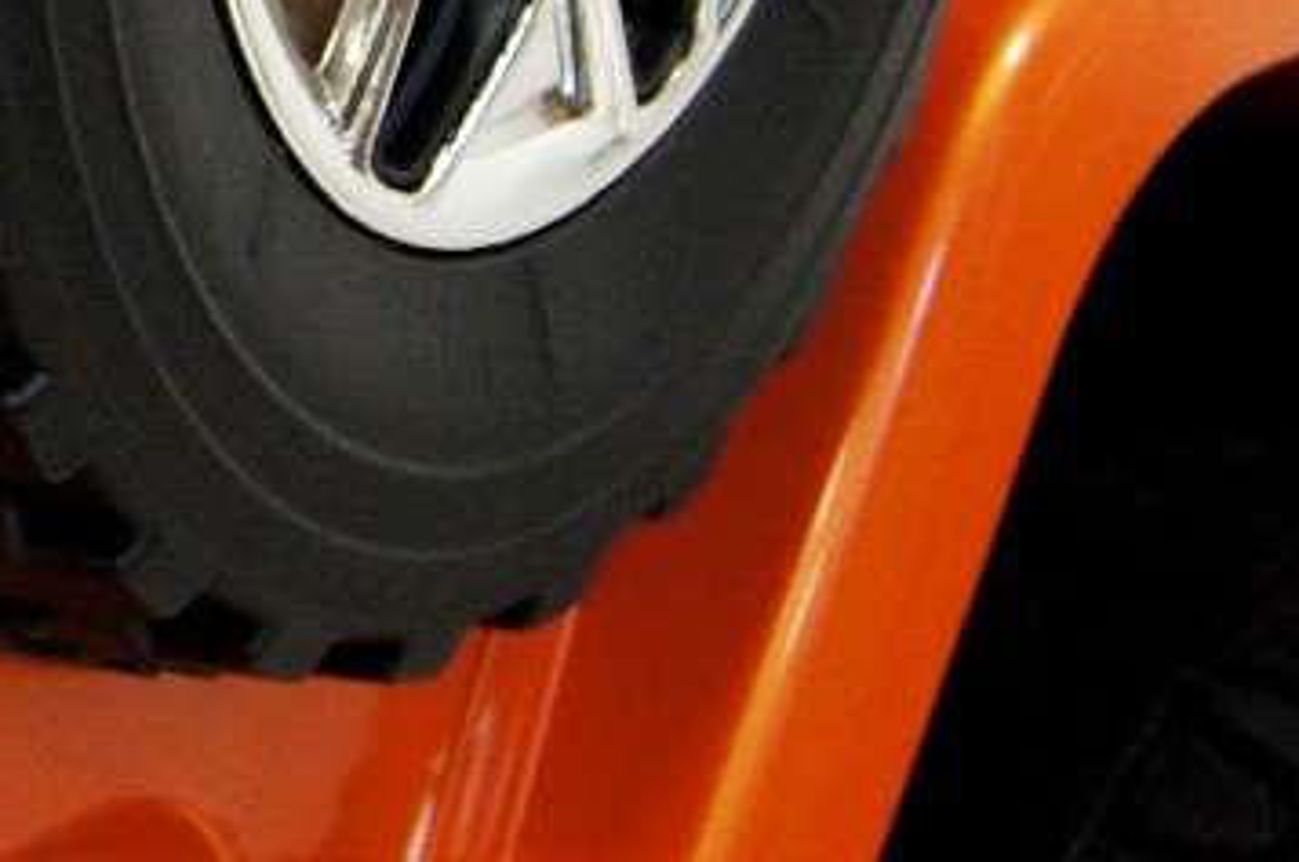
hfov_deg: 10.4
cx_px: -682
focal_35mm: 191
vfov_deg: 7.0
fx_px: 6882
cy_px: -549
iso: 1000
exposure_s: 1/50
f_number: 4.5
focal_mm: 28
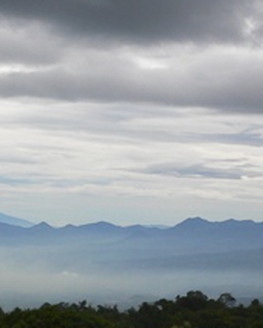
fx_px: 1264
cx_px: 260
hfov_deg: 11.8
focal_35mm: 130
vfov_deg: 14.8
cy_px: 187
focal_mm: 6
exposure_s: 1/500
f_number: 4.6
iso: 80
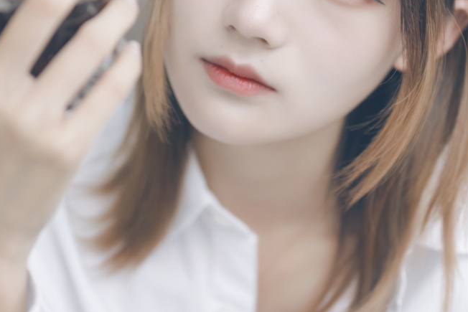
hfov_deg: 17.8
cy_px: 77
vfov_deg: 11.9
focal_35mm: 115
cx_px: 189
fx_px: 1495
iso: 100
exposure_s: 1/125
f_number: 1.8
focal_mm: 50
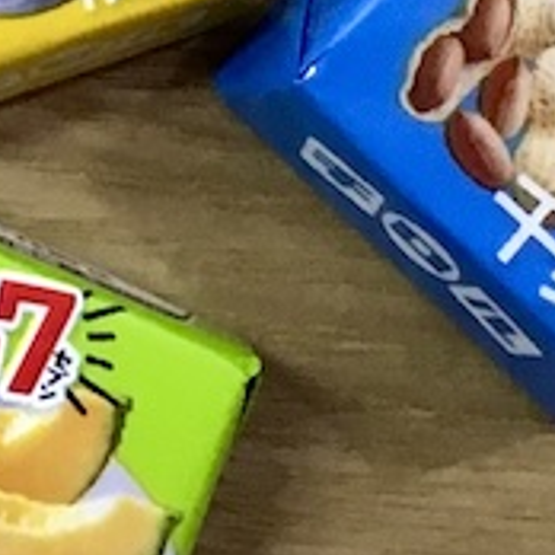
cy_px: -753
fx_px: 3211
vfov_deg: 9.0
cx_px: -226
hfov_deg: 9.6
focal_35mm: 177
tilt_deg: -72.2
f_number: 2.2
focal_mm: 4.15
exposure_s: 1/30
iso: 64
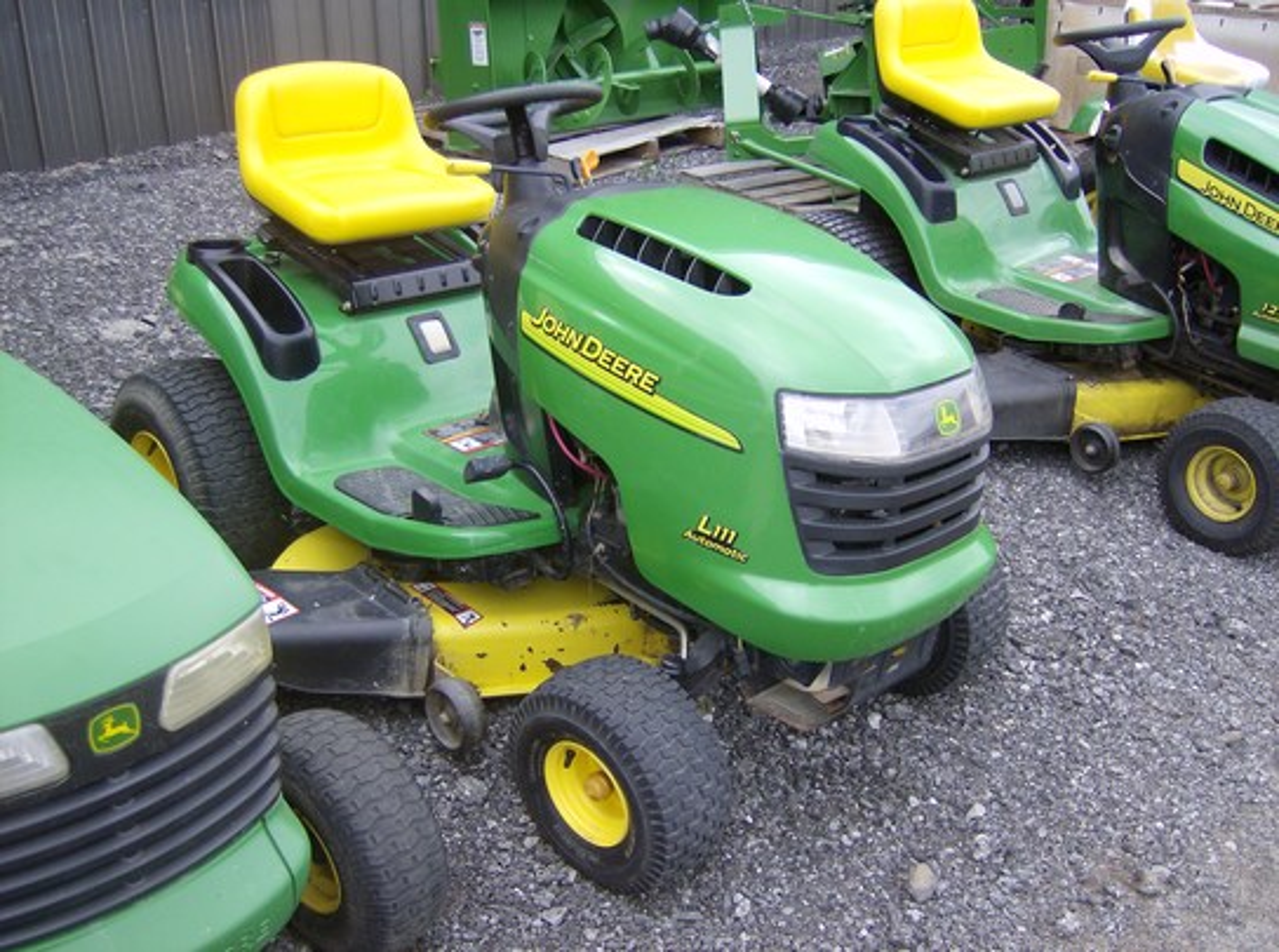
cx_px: 640
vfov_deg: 39.5
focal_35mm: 36
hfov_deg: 51.5
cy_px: 476
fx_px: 1327
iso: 100
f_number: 2.8
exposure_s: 1/357
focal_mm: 6
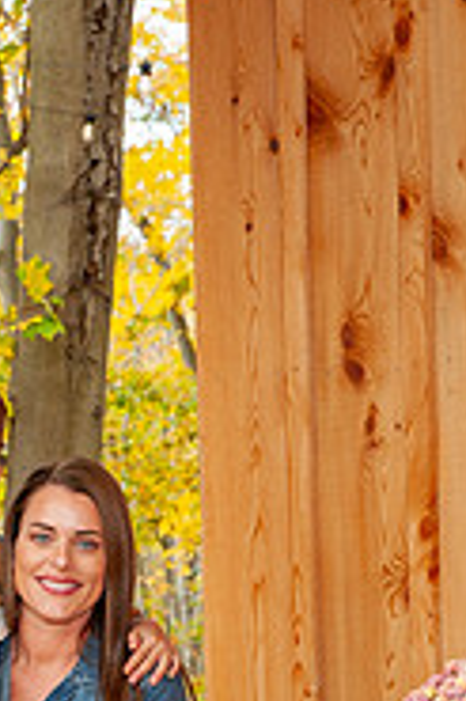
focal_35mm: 151
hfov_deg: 9.0
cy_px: 739
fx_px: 2937
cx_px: 47
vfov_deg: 13.4
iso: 500
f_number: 8
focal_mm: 62
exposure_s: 1/160
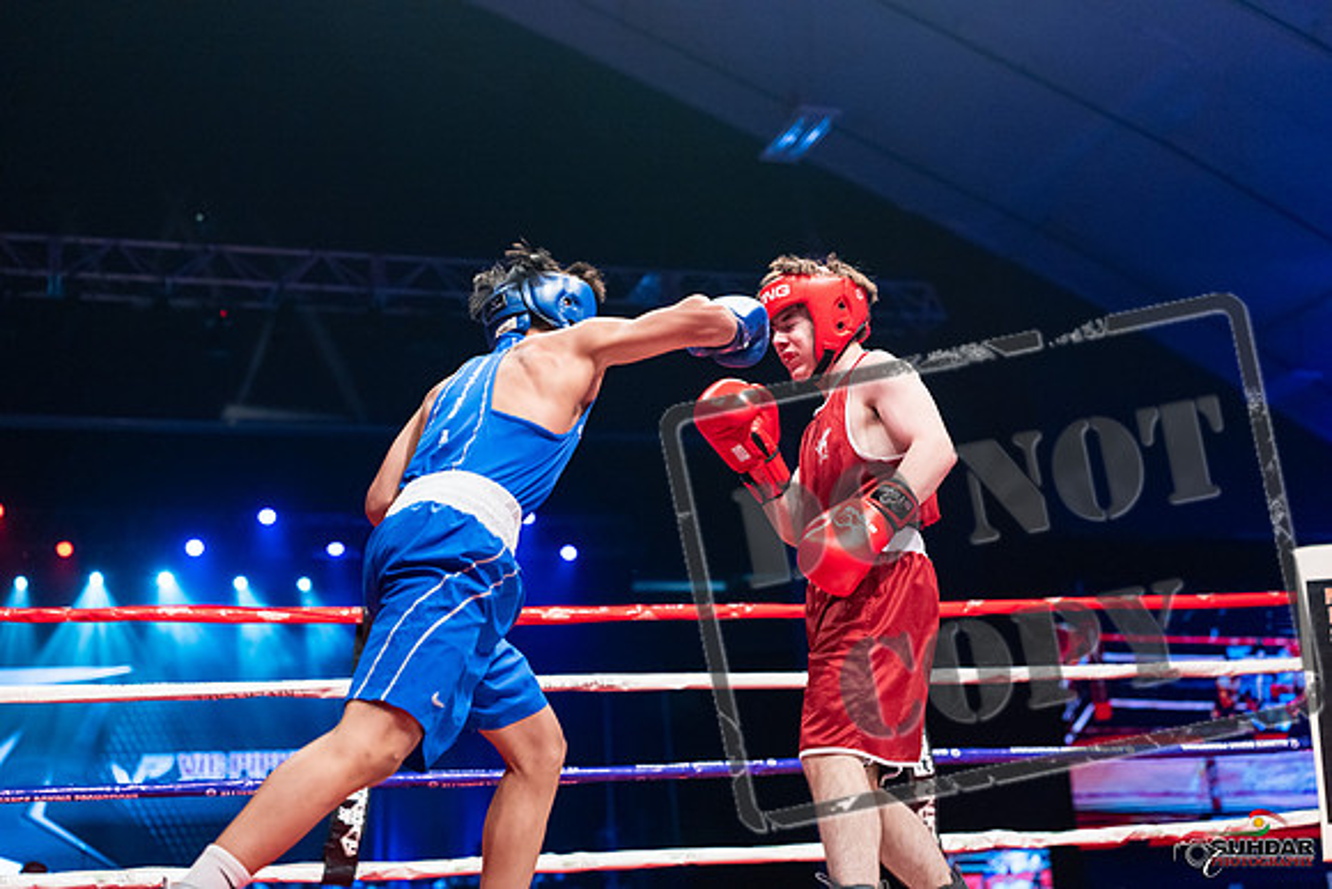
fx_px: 1850
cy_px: 444
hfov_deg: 39.6
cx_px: 666
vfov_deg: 27.0
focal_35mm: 50
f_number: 2.5
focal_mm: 50
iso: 3200
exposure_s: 1/1000
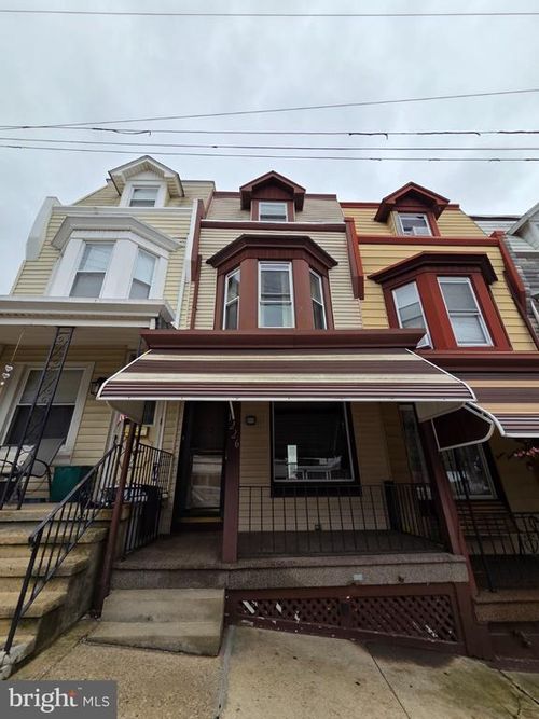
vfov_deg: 106.2
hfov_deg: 89.9
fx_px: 270
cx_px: 270
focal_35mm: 13
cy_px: 360
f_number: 2.2
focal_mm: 2.2
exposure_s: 1/1126
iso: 50
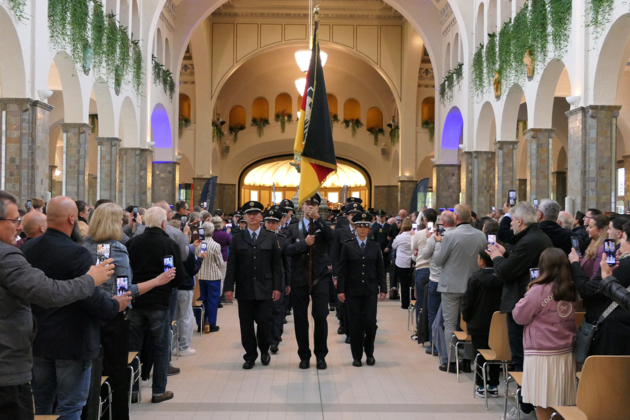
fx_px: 735
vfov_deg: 31.9
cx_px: 315
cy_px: 210
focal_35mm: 42
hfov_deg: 46.4
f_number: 3.4
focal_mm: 15.5
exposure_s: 1/80
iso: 1600
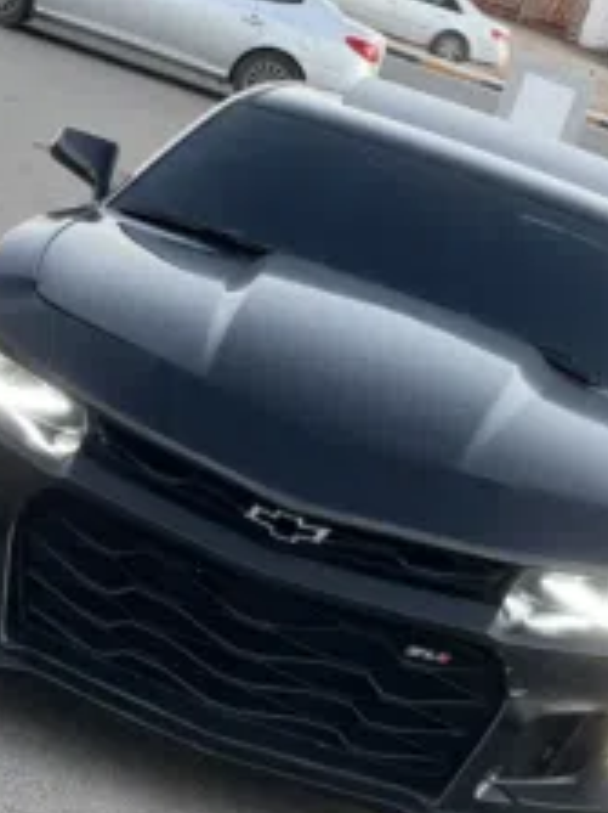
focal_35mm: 138
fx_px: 3235
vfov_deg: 14.3
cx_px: 375
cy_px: 343
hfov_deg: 10.7
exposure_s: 1/33
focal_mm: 9
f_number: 2.8
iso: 125
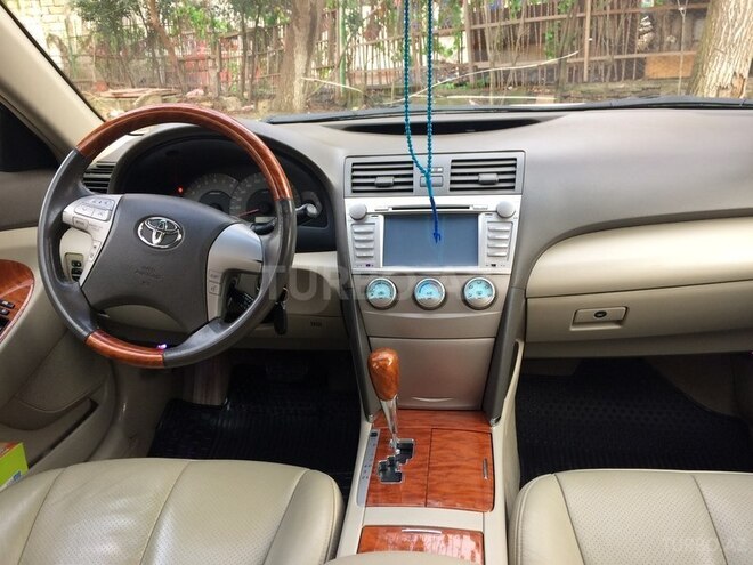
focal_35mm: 29
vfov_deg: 48.2
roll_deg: +0.6
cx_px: 376
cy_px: 282
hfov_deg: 61.7
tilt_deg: -19.3
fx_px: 631
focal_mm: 4.15
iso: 40
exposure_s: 1/33
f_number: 2.2
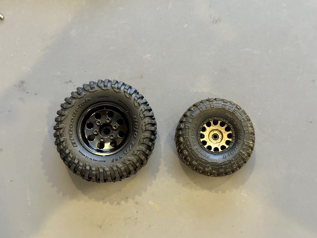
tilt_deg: -78.8
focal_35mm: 48
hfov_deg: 39.7
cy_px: 119
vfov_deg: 30.3
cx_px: 158
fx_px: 440
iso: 500
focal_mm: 6.86
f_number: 1.78
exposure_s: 1/37
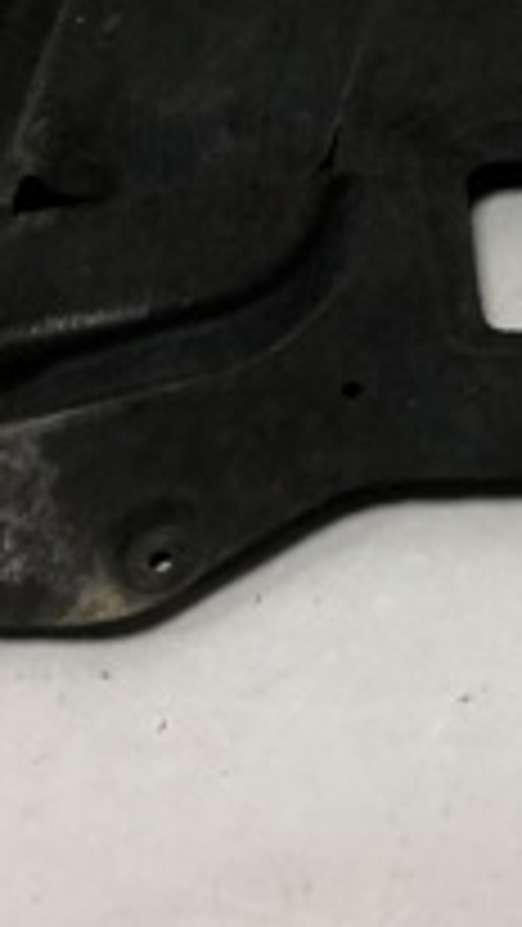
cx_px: 774
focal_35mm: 95
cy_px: -99
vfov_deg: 21.3
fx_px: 2336
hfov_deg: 12.2
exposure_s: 1/24
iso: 32
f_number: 1.8
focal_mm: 4
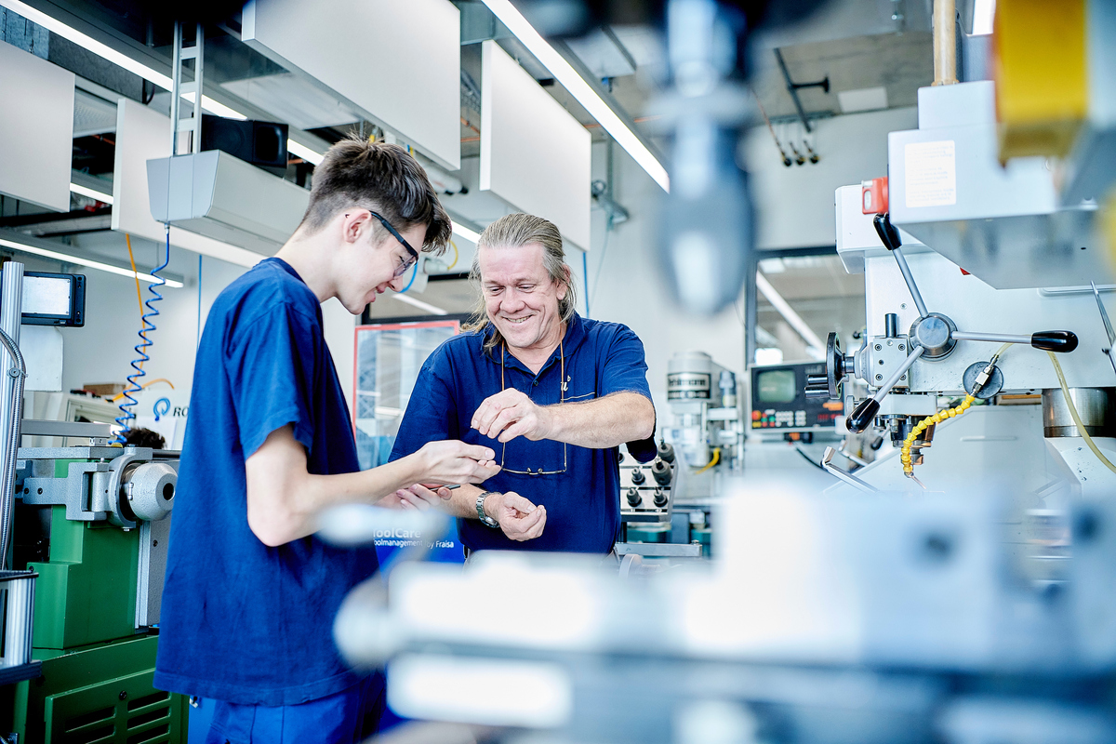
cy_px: 372
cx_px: 558
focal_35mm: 34
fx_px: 1054
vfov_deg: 38.9
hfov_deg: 55.8
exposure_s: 1/250
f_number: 2.8
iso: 1600
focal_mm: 34
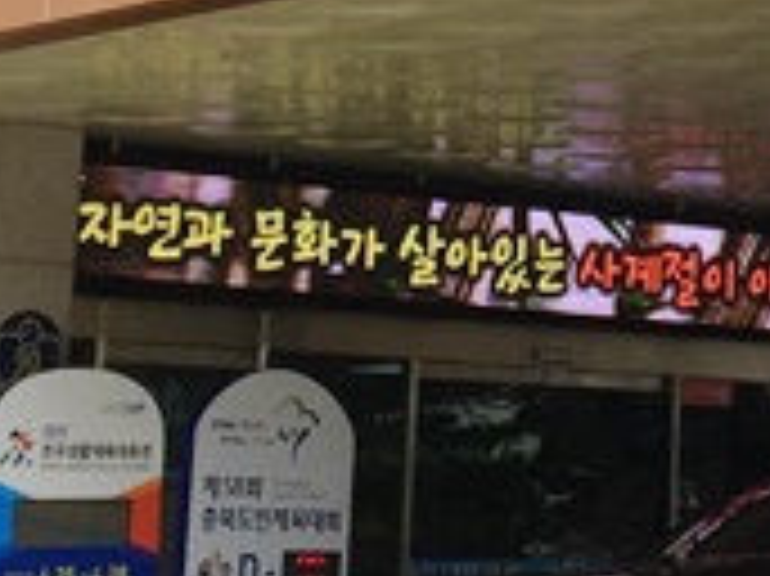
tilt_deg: +16.9
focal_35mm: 170
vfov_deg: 8.4
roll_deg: +1.3
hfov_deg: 11.2
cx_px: 1171
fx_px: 3779
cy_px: -490
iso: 32
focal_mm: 4.15
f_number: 2.2
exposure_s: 1/2083
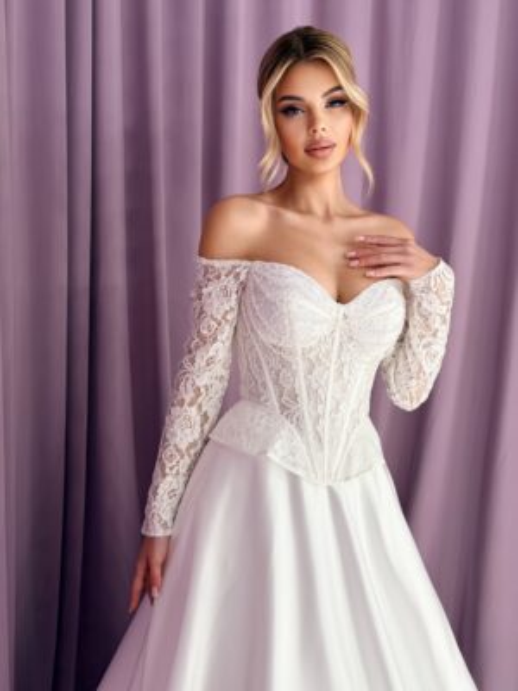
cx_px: 259
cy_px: 346
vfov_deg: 39.7
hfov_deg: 30.3
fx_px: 958
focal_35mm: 48
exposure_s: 1/100
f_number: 1.78
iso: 80
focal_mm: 6.76
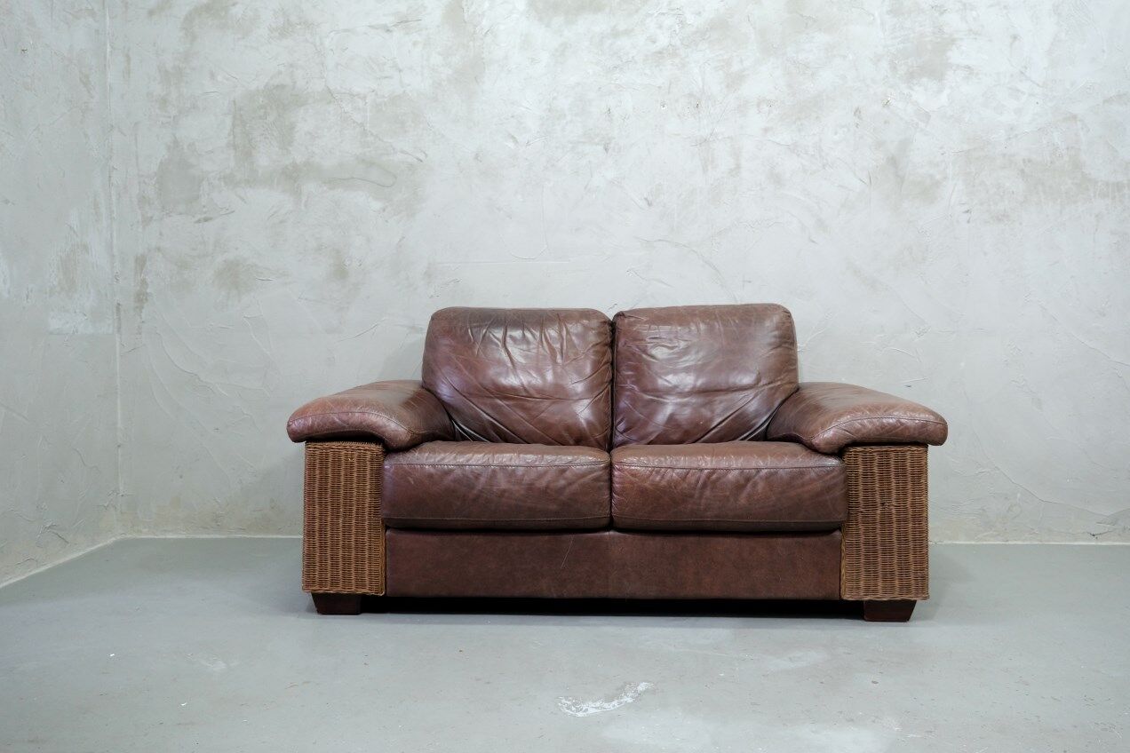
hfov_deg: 67.4
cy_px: 376
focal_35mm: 27
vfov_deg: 47.9
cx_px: 565
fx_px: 847
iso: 1600
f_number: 4
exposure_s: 1/26
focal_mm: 17.7
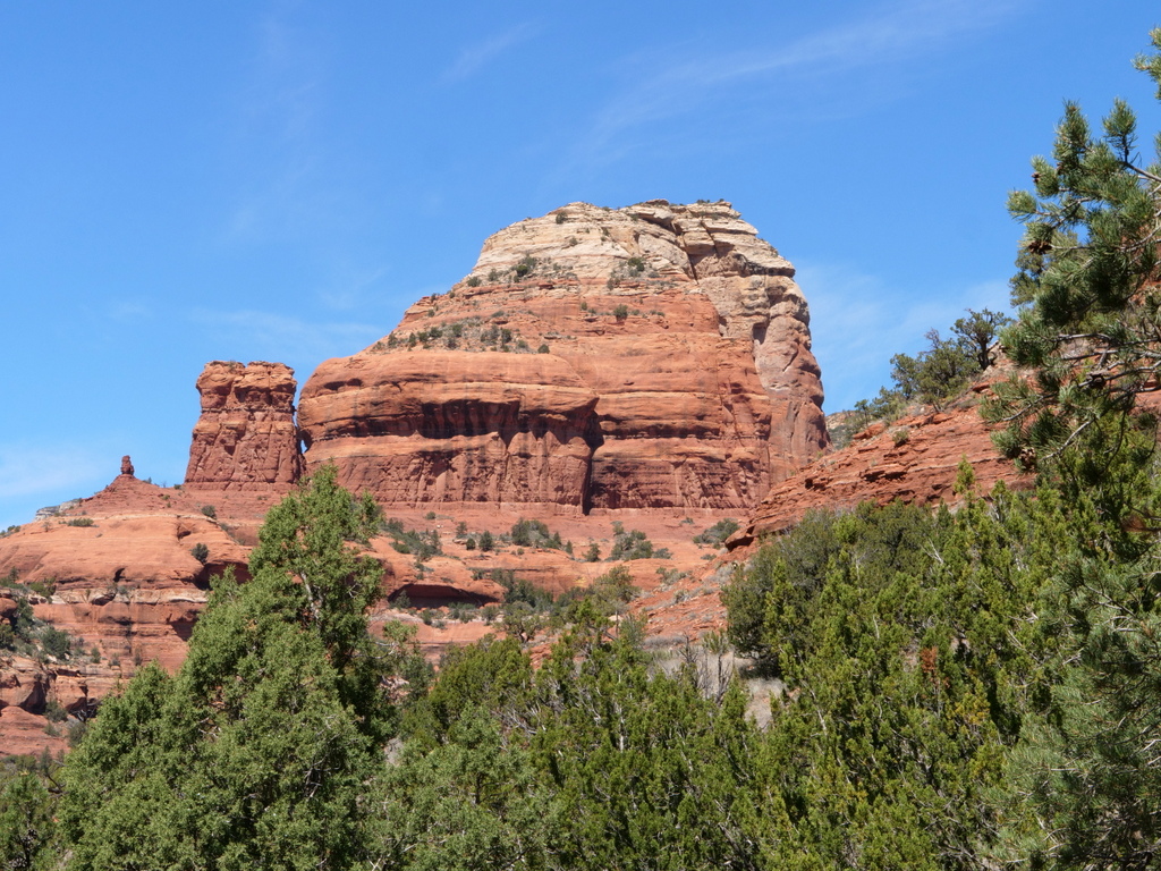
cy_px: 436
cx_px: 580
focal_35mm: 90
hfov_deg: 21.8
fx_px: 3019
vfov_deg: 16.4
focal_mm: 45
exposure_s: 1/125
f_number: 14
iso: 200
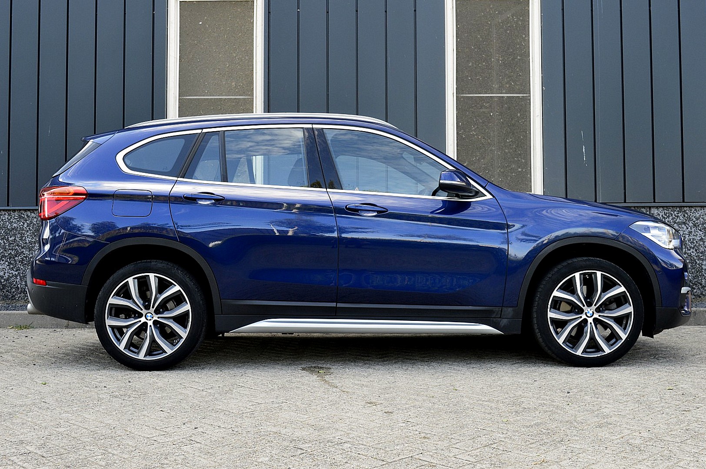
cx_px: 353
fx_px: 794
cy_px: 234
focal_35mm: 40
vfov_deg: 33.0
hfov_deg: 48.0
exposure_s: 1/100
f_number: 9
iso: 400
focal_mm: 27
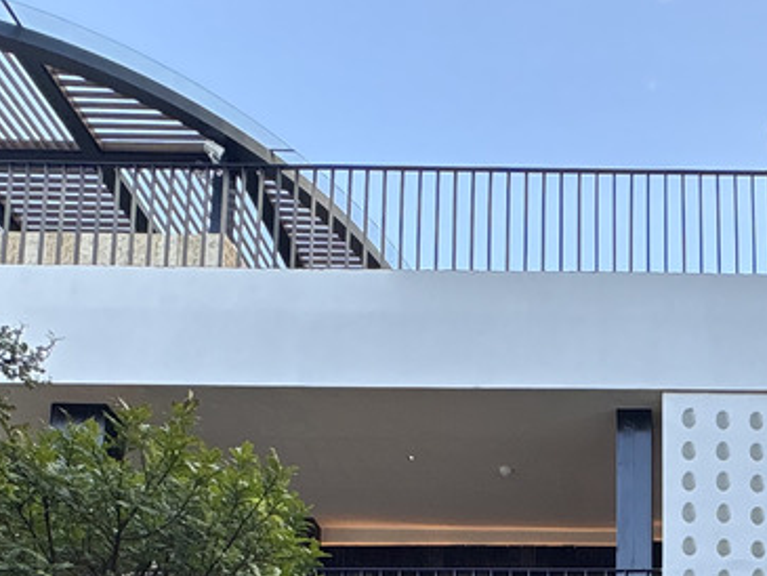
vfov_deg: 23.7
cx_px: 725
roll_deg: +0.6
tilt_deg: +7.5
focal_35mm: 46
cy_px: 904
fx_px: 1020
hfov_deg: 37.8
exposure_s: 1/99
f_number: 2.2
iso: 125
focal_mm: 2.22
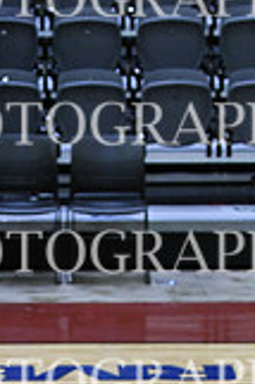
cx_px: -132
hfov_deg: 3.1
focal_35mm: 443
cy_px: 572
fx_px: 4717
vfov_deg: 4.6
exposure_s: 1/500
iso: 5000
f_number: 4
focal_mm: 82
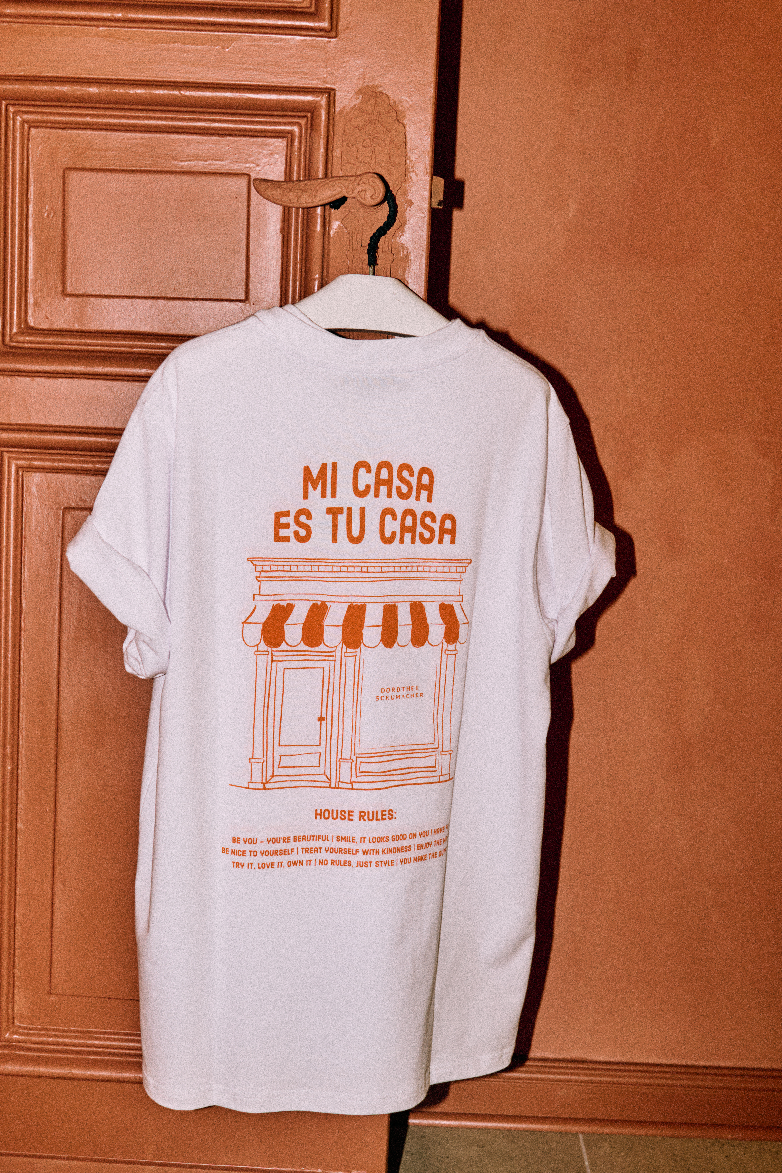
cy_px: 586
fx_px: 1629
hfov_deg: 27.0
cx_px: 391
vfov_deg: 39.6
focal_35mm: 50
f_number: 5.6
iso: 400
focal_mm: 50
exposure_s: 1/250
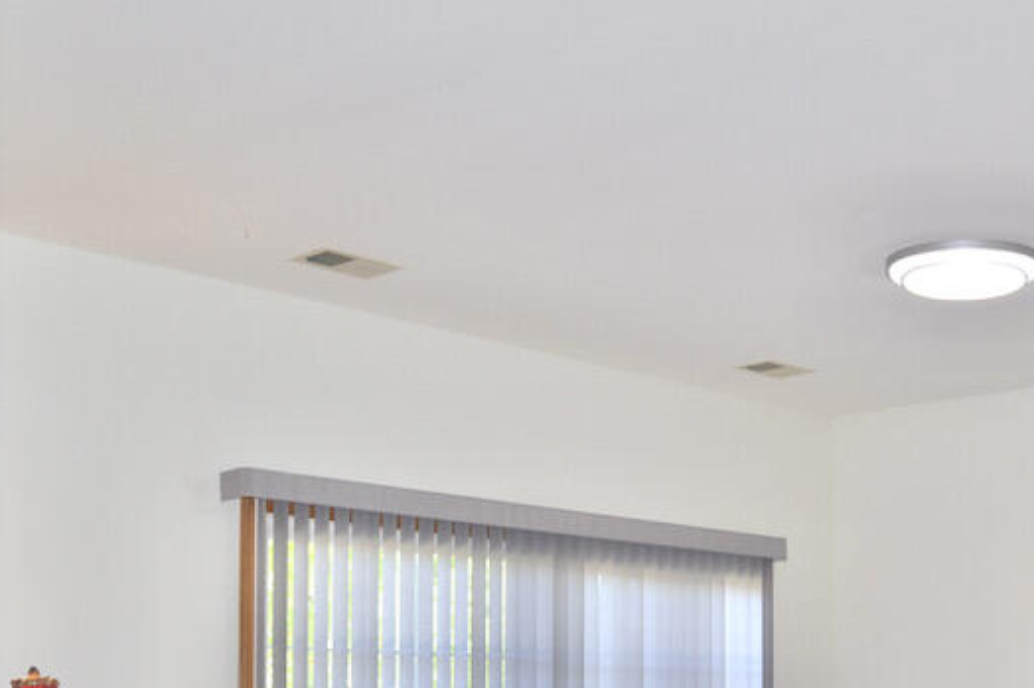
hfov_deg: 34.7
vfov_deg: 23.2
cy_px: 684
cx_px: 811
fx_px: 1608
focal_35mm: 56
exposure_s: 1/60
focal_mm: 18
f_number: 3.5
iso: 450
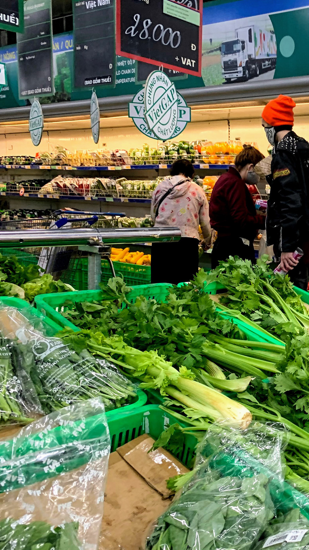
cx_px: 387
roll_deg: -3.1
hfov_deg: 25.5
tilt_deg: -12.1
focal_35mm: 41
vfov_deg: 49.4
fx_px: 597
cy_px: 288
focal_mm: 4.25
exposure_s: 1/50
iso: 80
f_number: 1.8
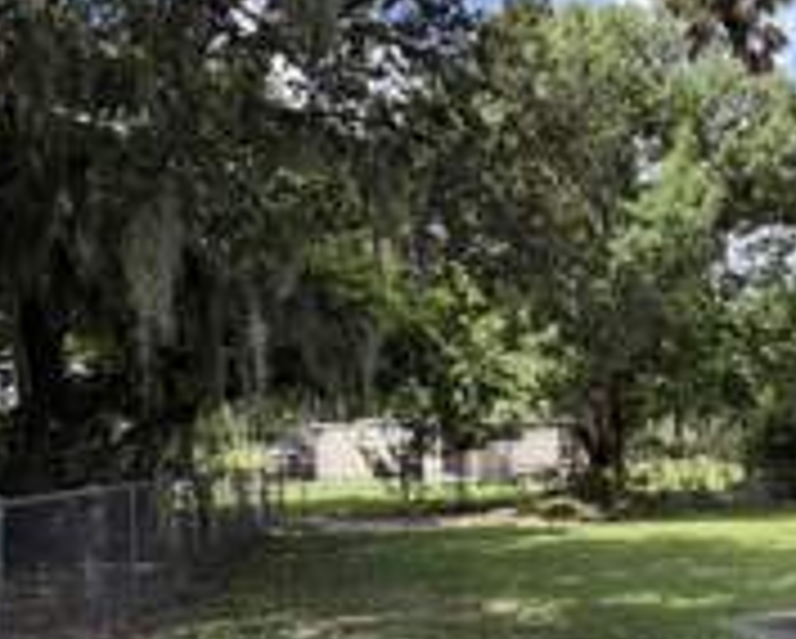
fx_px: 873
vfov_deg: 39.2
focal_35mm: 37
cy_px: 470
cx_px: 805
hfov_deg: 42.1
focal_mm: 2.22
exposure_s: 1/554
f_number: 2.2
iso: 40
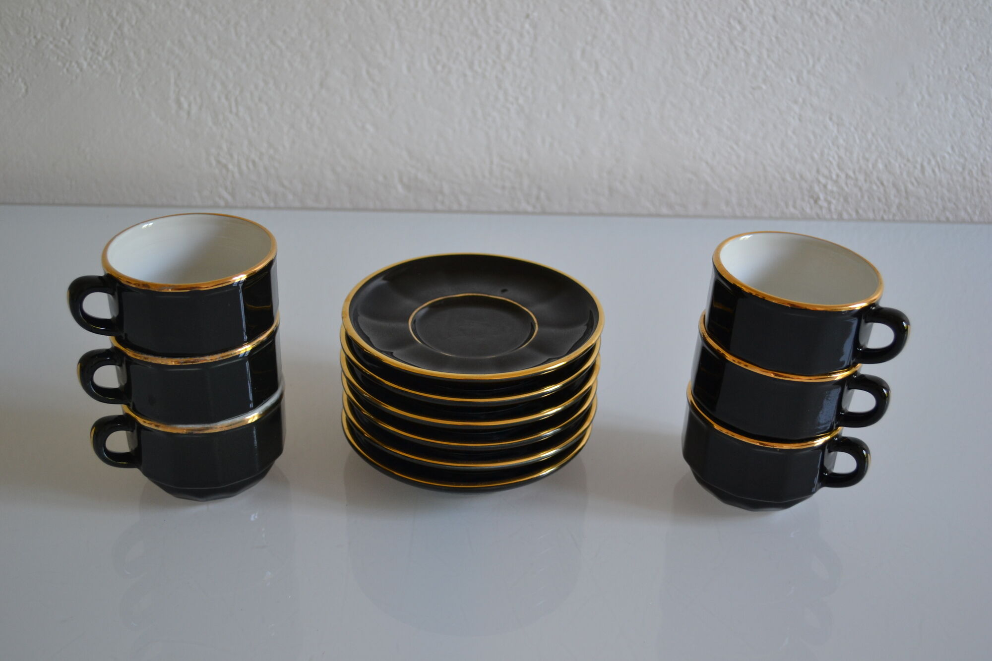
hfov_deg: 49.6
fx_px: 1074
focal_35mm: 39
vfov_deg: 34.2
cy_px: 330
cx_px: 496
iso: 400
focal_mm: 26
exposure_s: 1/25
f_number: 4.2
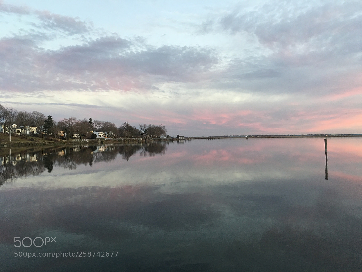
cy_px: 136
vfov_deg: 48.2
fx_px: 303
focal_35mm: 29
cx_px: 181
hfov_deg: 61.7
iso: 40
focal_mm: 4.15
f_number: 2.2
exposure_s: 1/30
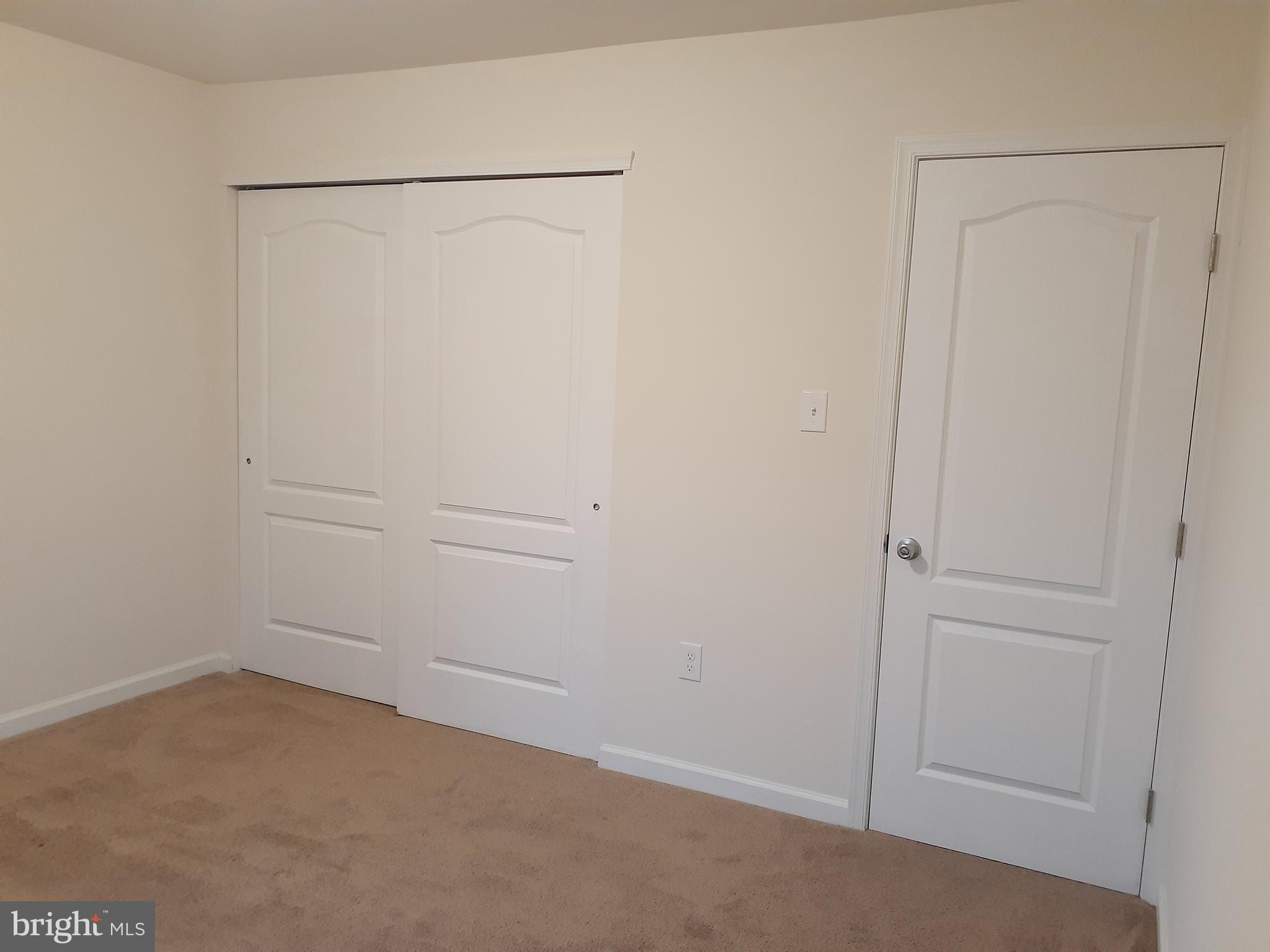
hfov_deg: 65.3
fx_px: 991
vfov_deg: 51.4
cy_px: 476
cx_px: 635
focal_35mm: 27
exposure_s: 1/24
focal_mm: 3.6
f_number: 1.9
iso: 320
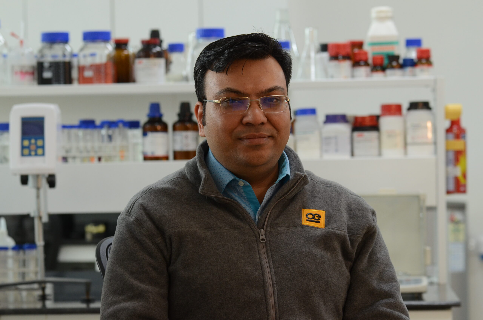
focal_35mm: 158
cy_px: 160
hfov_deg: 13.1
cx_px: 242
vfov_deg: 8.7
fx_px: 2109
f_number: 5
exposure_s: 1/100
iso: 800
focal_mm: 105
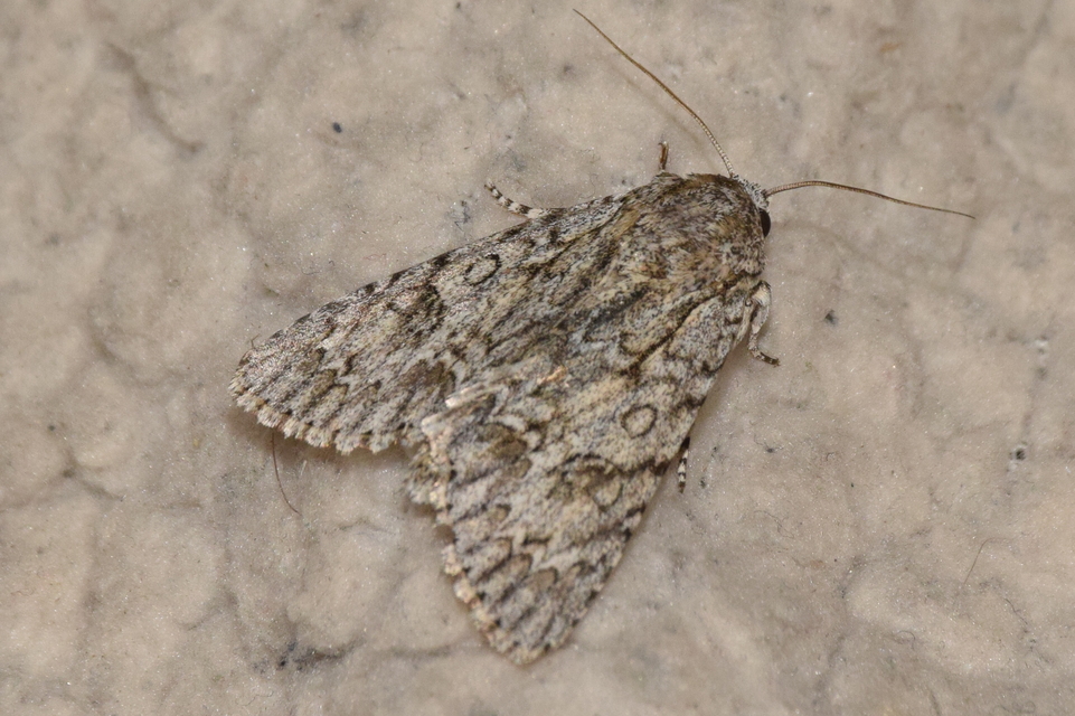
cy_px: 358
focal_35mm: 210
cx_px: 538
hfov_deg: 9.8
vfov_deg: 6.5
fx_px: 6268
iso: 1000
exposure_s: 1/200
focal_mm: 140
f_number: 14
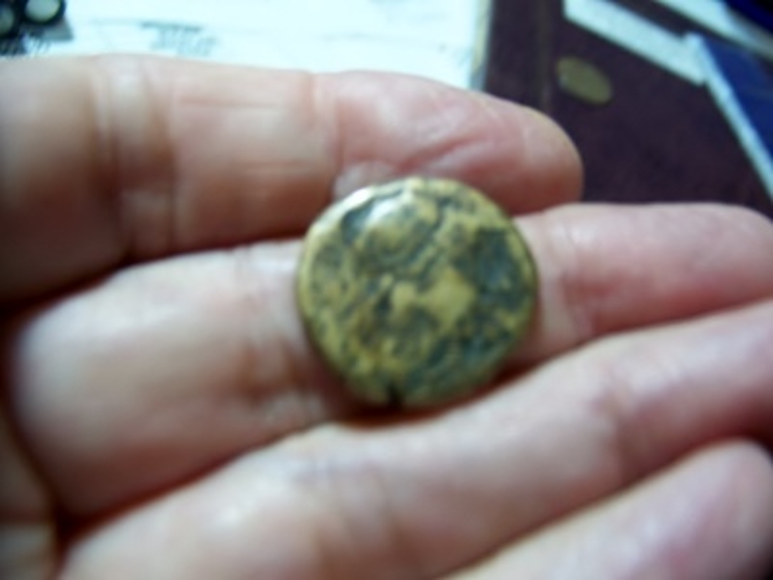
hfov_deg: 51.4
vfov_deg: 39.7
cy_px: 290
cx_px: 386
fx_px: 804
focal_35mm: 36
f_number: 2.8
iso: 64
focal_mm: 5.85
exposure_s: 1/5
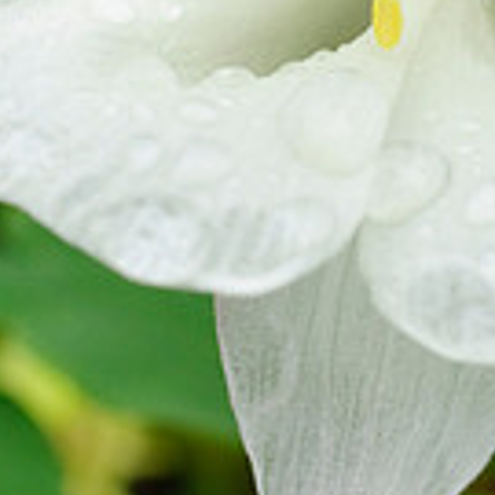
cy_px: -123
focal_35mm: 273
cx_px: 458
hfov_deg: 6.4
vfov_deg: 6.4
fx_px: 4417
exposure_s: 1/250
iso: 200
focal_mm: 50
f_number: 8
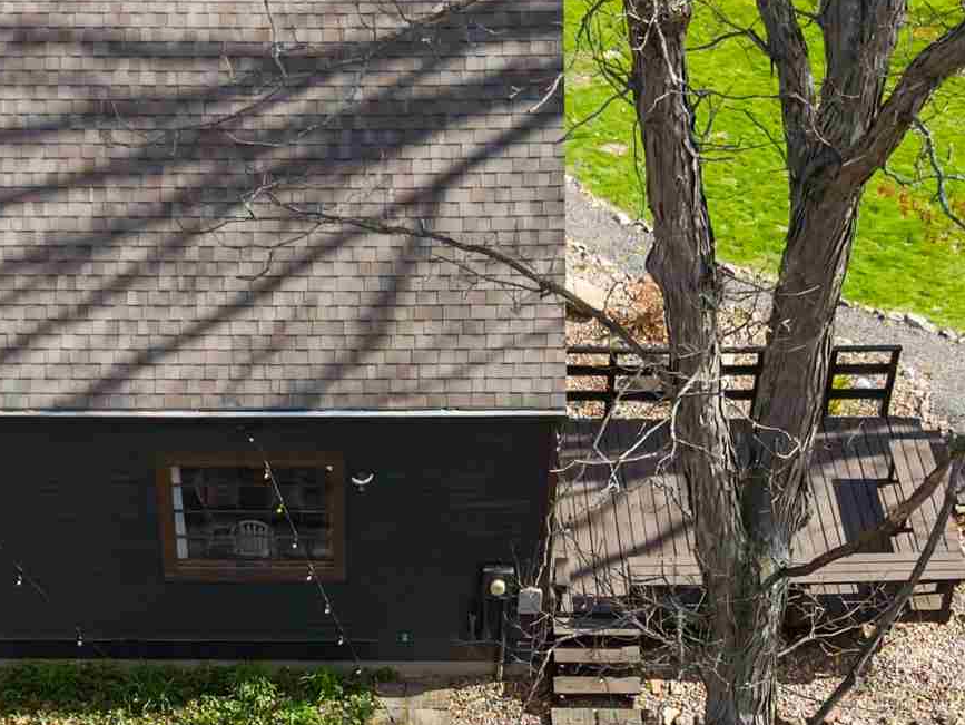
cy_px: 825
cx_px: 396
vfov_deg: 16.8
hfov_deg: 23.0
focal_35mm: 85
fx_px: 2371
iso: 110
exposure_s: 1/2000
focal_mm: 8.67
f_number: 1.8
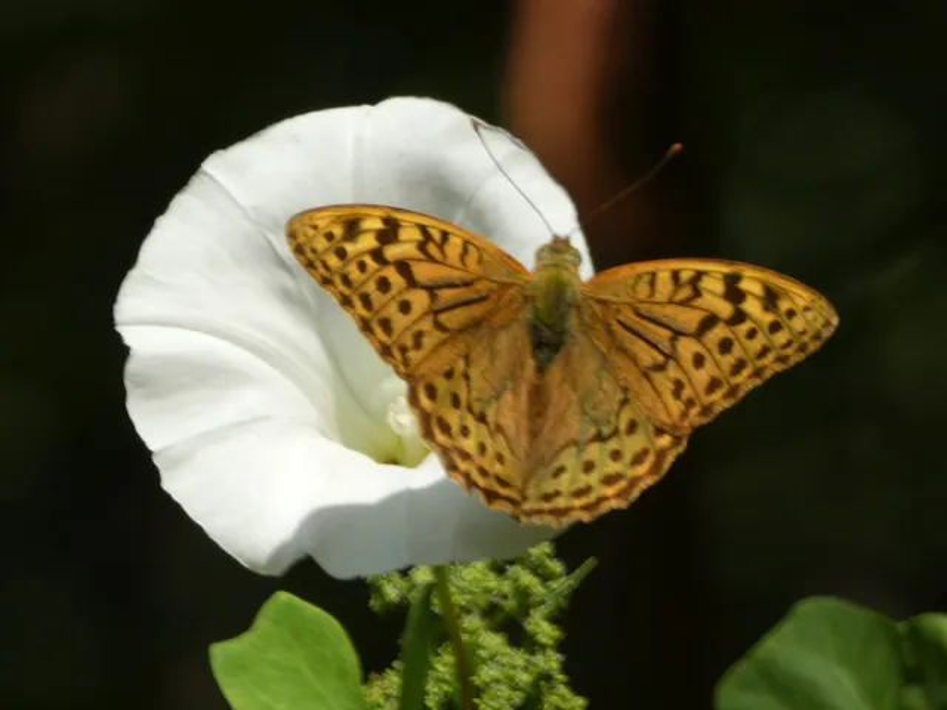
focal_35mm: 1200
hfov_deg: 1.7
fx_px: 32829
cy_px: 355
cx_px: 474
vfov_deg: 1.2
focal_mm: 215
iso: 80
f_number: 5.9
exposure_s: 1/160
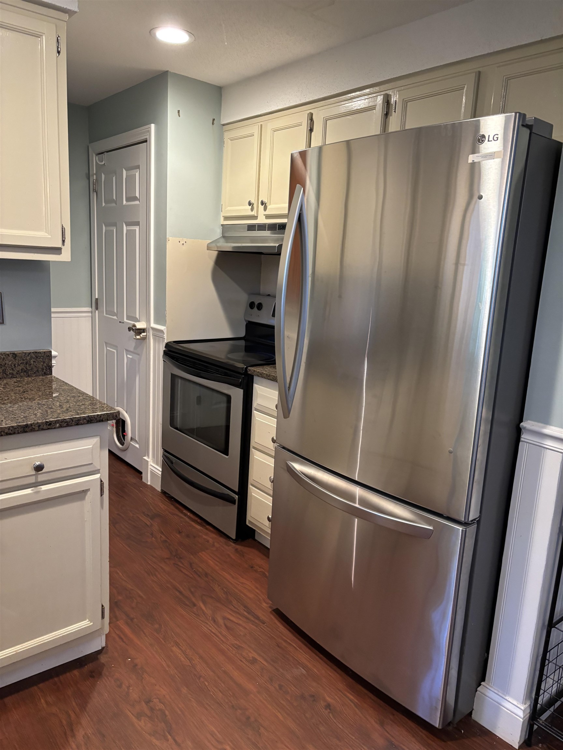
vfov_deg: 67.3
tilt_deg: -12.1
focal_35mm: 26
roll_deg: -4.0
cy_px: 375
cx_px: 282
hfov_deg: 53.1
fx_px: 564
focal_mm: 5.96
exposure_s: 1/60
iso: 320
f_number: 1.6
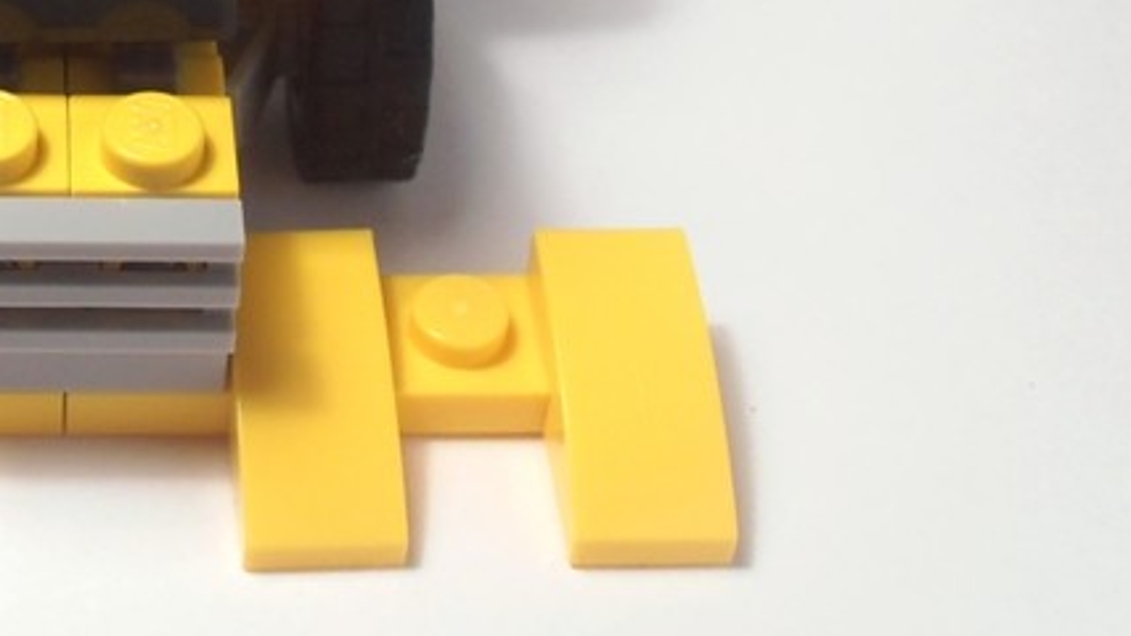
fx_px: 2549
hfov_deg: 24.1
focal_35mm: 85
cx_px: 48
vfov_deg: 13.8
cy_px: -123
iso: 80
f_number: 3.9
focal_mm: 6.61
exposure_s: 1/50
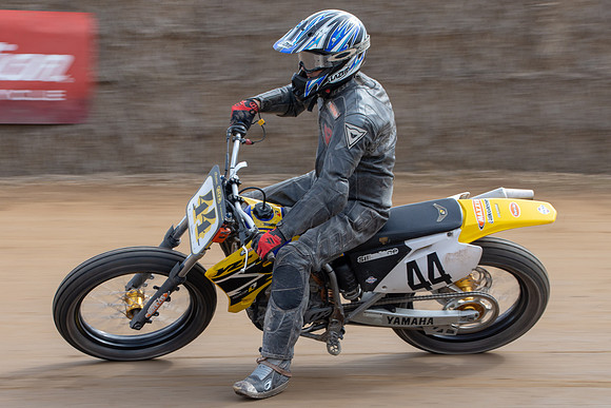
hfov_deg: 15.1
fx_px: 2302
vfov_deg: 10.1
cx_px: 263
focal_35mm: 136
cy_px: 224
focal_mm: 78
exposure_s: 1/160
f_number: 13
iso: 320
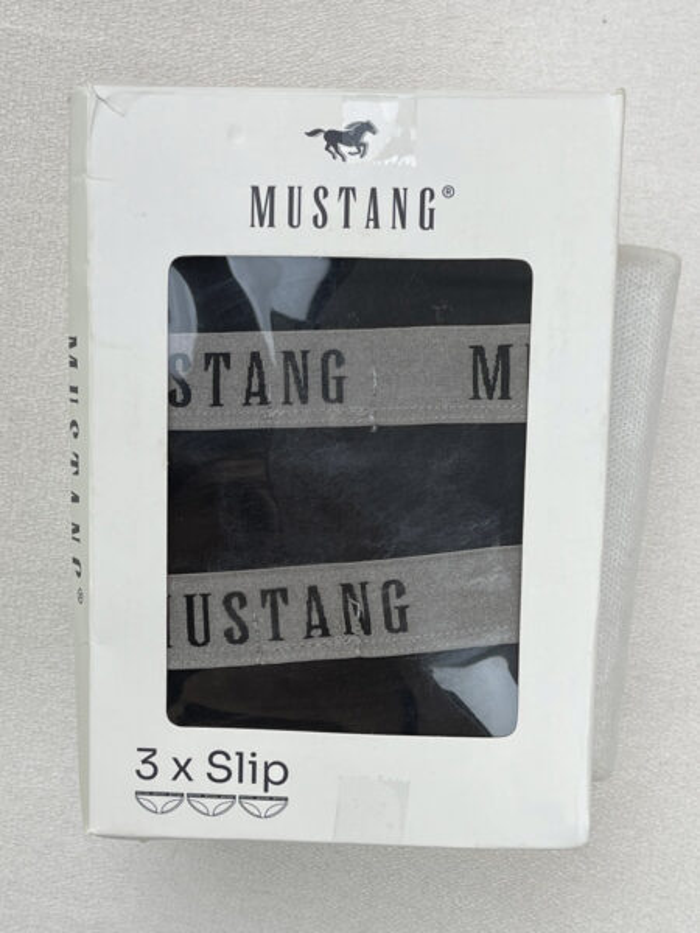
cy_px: 466
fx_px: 674
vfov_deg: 69.4
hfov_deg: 54.9
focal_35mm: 25
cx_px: 350
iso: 32
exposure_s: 1/121
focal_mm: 5.1
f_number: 1.6
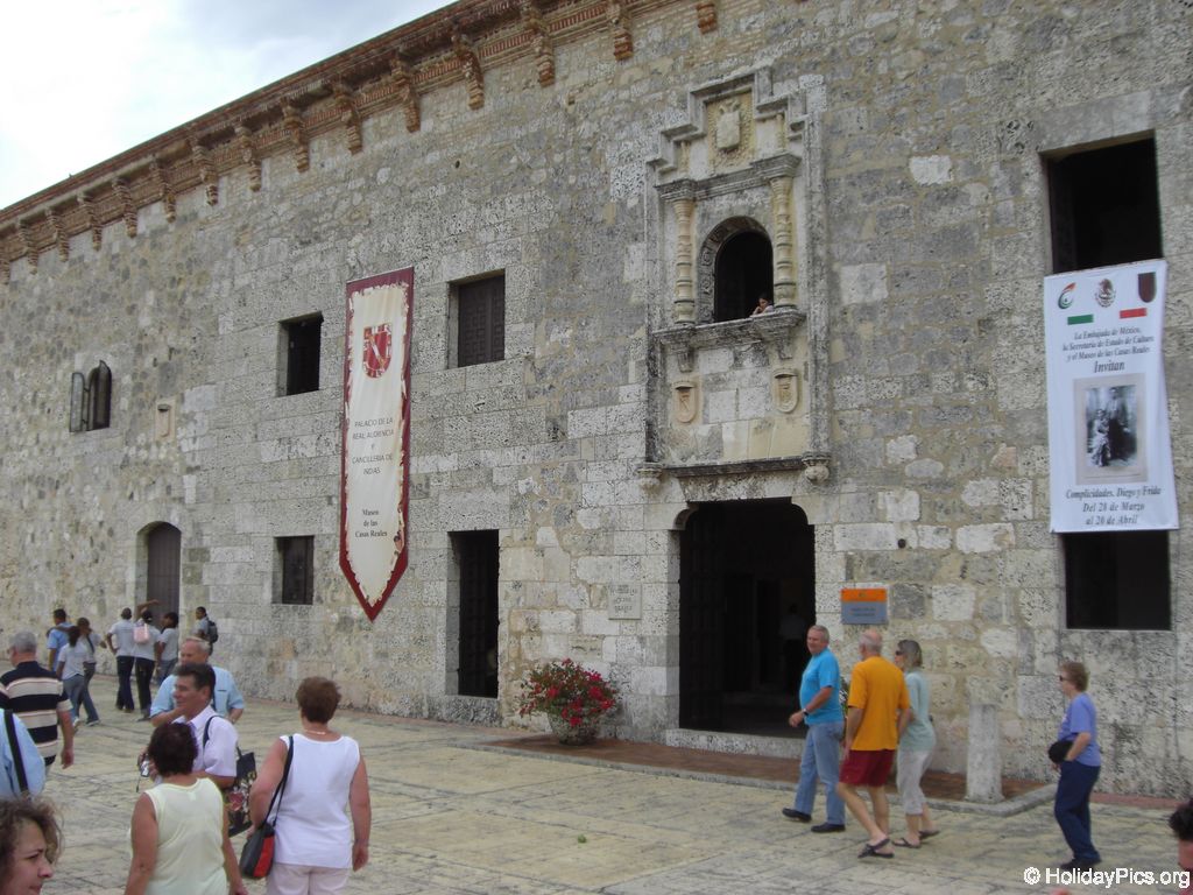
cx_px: 596
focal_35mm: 38
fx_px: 1310
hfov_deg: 49.0
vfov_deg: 37.7
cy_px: 448
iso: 64
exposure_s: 1/160
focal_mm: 6.2
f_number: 8
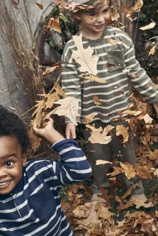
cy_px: 106
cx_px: 46
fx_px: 434
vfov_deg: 30.5
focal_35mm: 66
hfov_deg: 20.5
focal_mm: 42
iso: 250
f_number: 5
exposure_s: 1/200
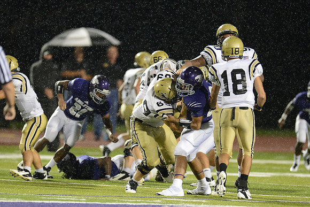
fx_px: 3445
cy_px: 104
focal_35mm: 400
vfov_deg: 3.4
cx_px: 155
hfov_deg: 5.2
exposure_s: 1/1000
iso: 5000
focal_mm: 400
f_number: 2.8
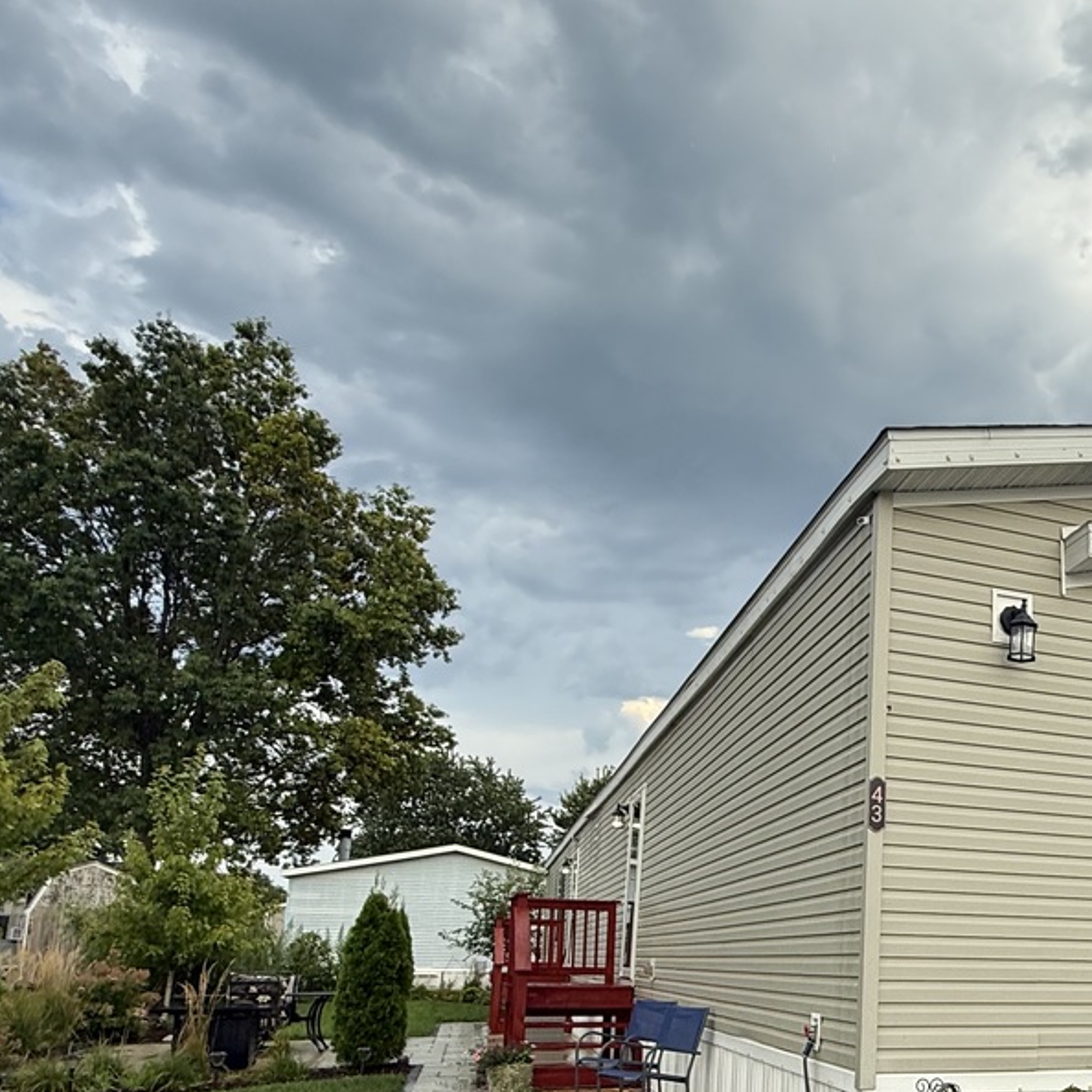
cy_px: 802
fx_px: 1071
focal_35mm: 30
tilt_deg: +8.5
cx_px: 925
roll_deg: -1.0
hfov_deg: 49.7
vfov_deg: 52.0
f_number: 2.2
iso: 50
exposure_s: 1/638
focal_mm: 2.22
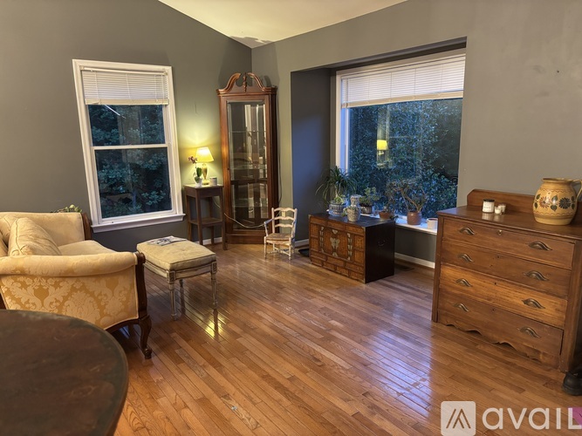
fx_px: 437
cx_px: 291
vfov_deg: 53.0
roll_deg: +0.5
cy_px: 218
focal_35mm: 26
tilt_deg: -11.1
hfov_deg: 67.3
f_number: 1.6
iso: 640
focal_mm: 5.96
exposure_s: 1/40
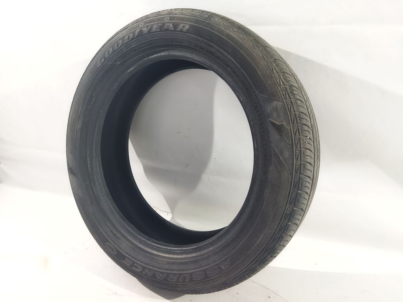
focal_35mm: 27
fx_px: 314
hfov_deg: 65.3
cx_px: 202
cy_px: 151
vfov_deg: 51.4
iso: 450
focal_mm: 4.71
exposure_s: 1/50
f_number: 1.79
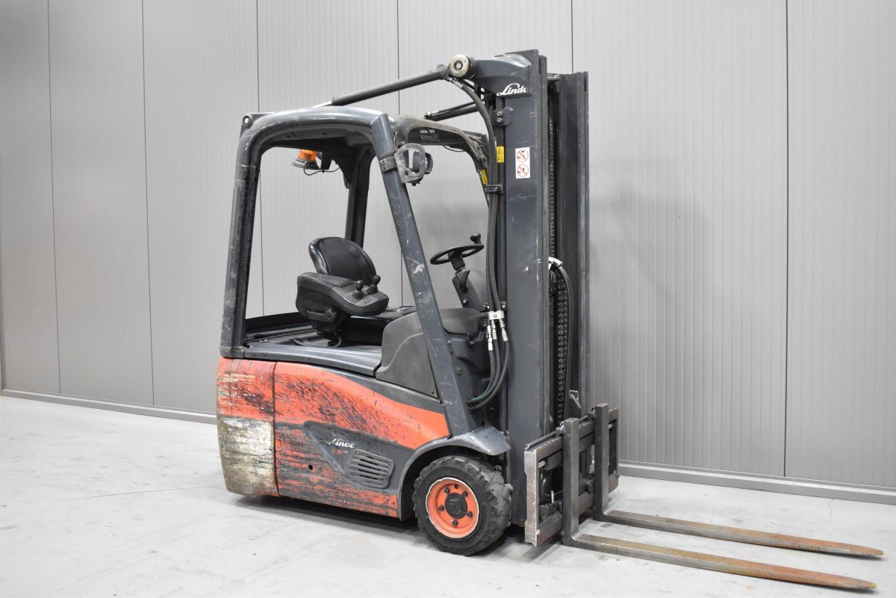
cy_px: 299
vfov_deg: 38.4
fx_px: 859
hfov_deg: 55.1
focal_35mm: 34
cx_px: 448
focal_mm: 23
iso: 1600
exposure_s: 1/30
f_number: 4.5
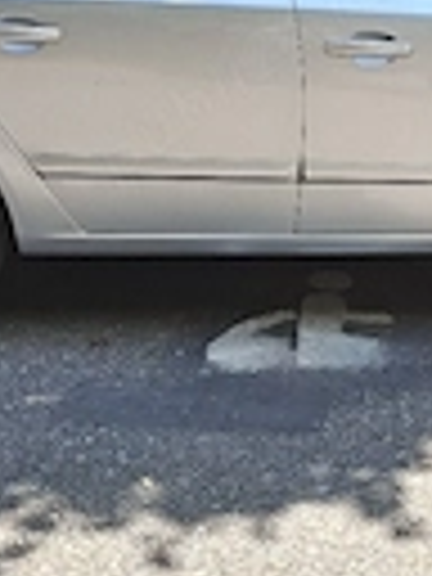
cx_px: 333
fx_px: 1198
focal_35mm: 72
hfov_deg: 20.3
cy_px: 126
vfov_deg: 26.6
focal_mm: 5.54
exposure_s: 1/714
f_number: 1.8
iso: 50
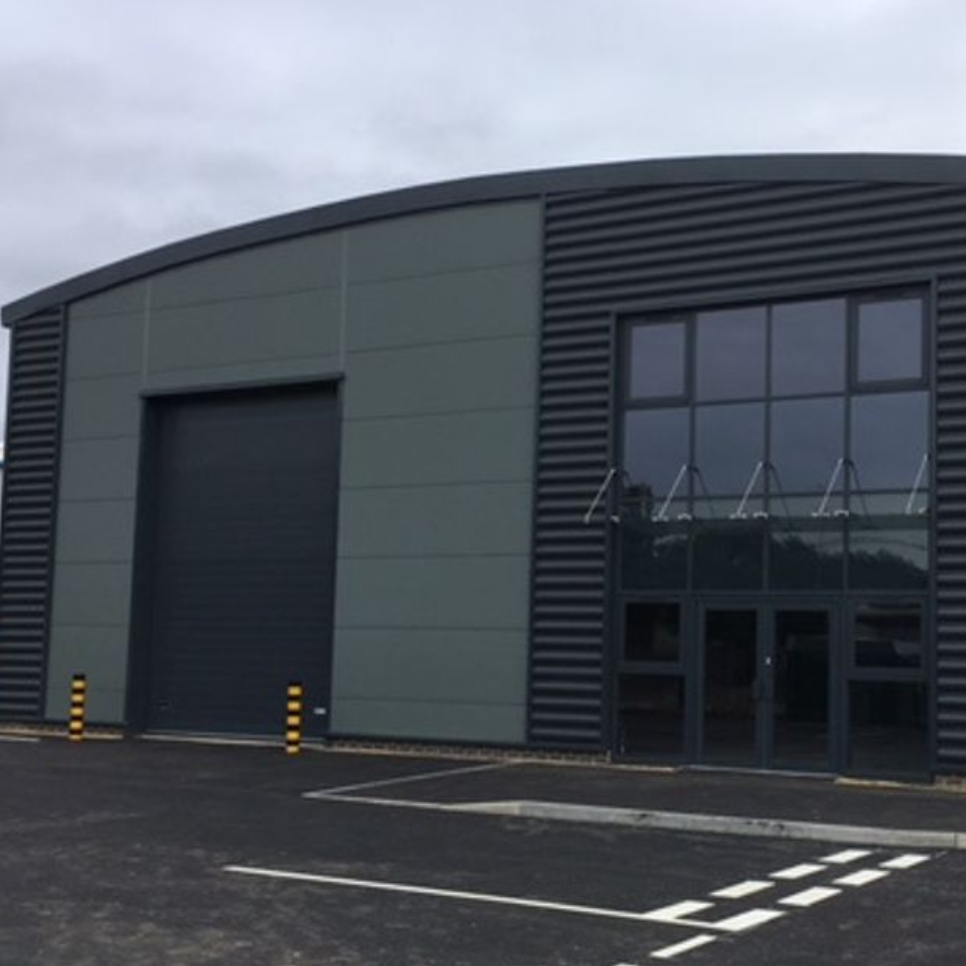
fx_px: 1452
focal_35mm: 46
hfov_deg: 36.4
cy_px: 520
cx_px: 654
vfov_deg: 36.8
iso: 25
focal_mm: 4.15
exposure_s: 1/1054
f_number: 2.2
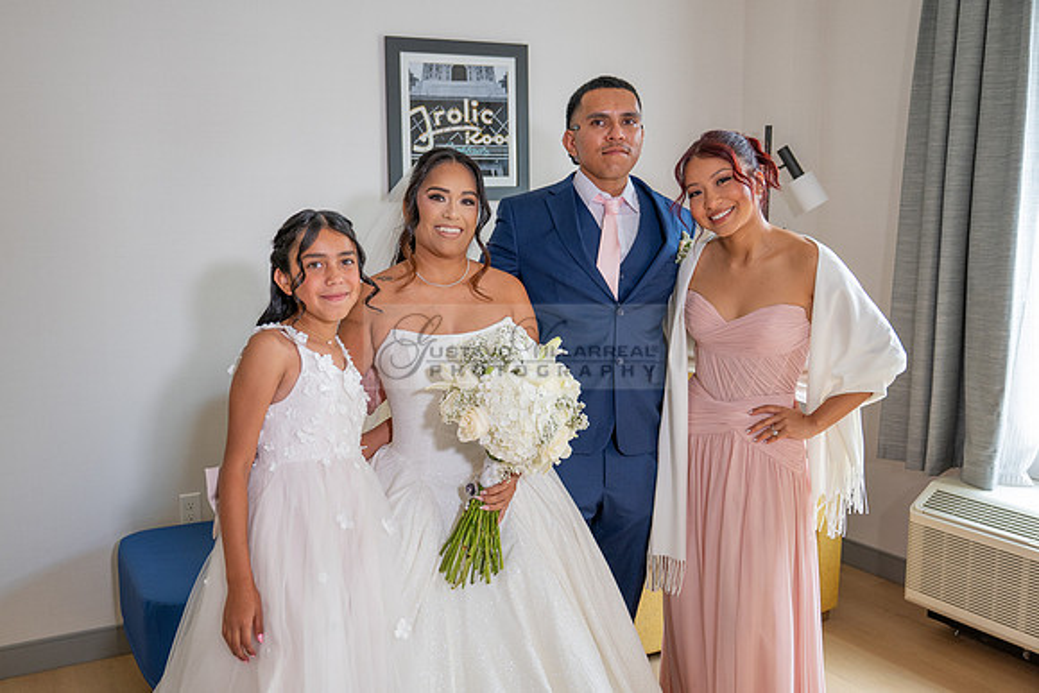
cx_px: 448
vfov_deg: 37.6
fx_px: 1018
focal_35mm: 35
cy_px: 356
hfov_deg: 53.9
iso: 800
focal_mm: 31
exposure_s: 1/160
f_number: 2.8
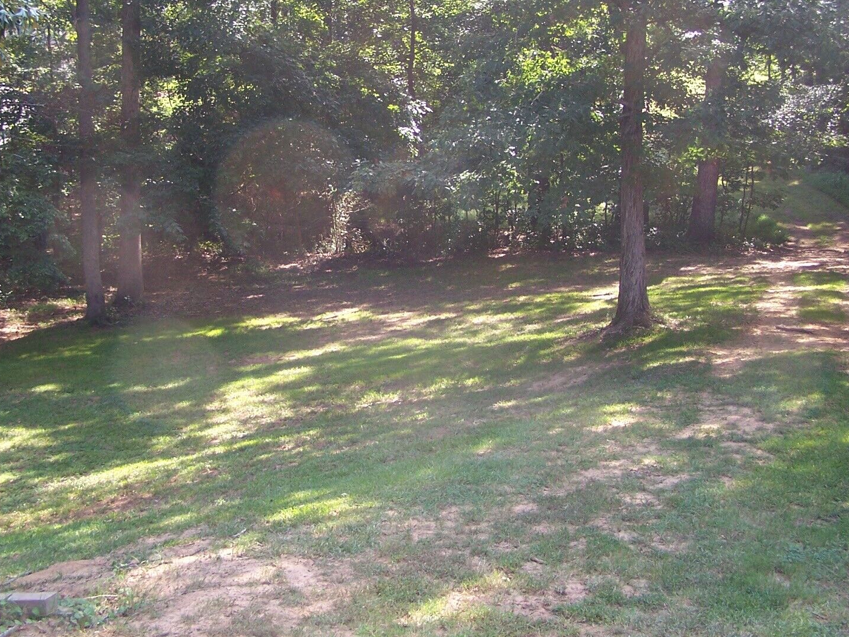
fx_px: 1325
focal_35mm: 54
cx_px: 388
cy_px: 207
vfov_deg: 26.9
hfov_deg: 35.5
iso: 80
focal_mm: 6.3
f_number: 2.8
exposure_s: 1/100
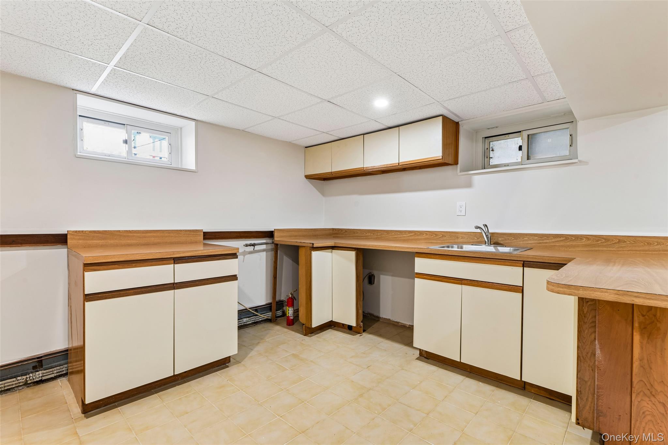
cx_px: 334
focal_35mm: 17
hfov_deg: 93.3
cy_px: 222
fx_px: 315
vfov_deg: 70.4
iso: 250
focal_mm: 17
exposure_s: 1/5
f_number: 9
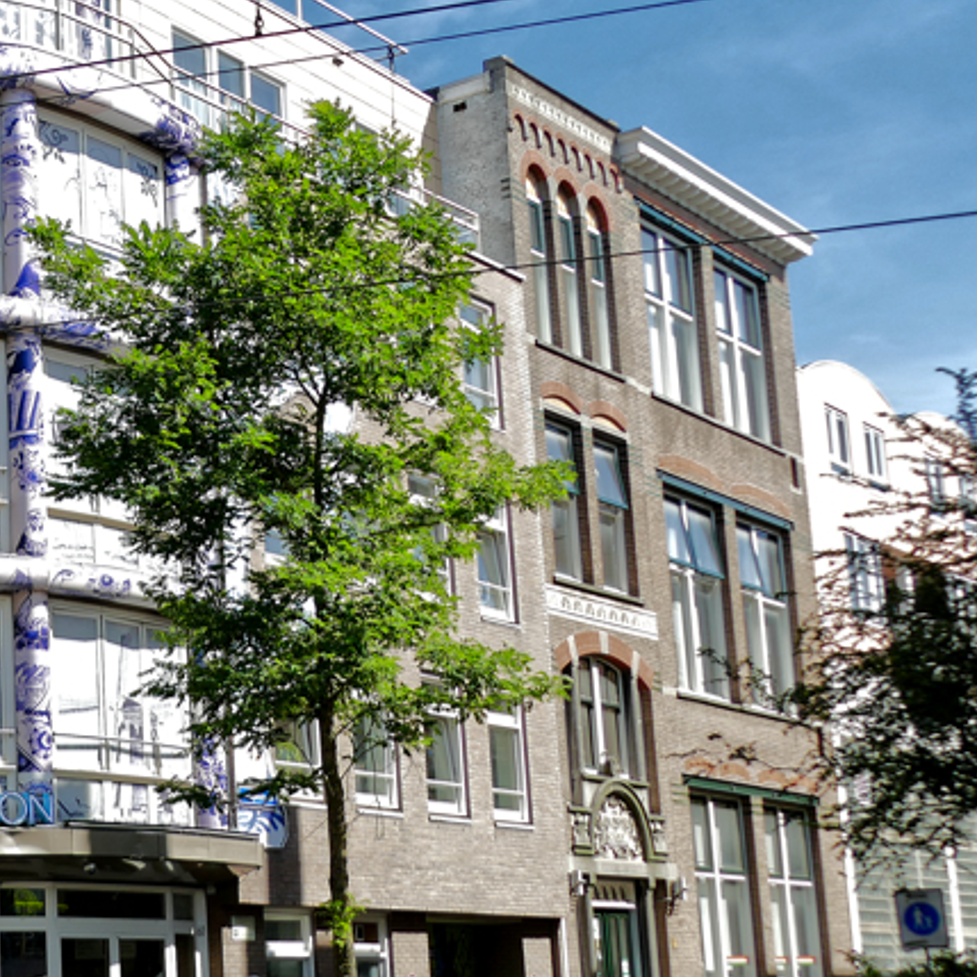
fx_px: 2203
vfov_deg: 25.0
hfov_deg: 23.4
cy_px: 475
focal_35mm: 69
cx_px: -102
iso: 125
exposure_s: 1/1600
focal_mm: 12.4
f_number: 3.1
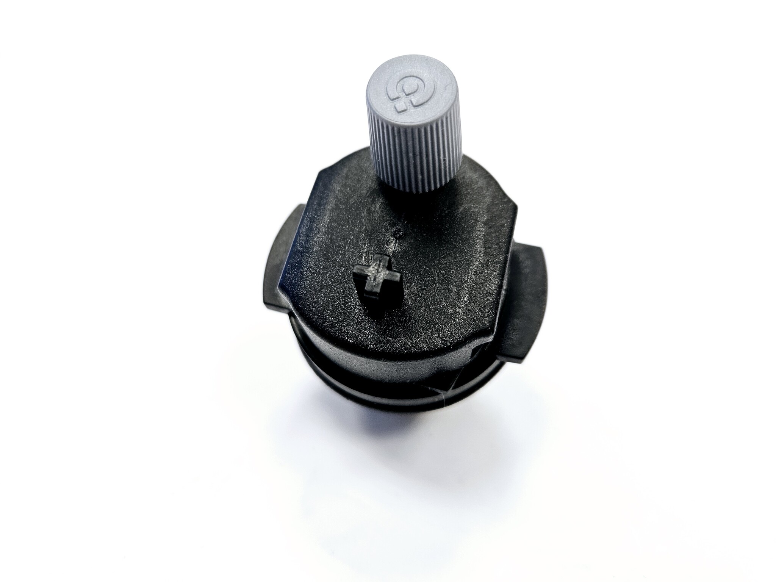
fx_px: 516
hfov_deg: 73.9
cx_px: 388
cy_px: 291
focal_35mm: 23
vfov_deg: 58.9
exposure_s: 1/100
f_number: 1.8
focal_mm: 5.4
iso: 160
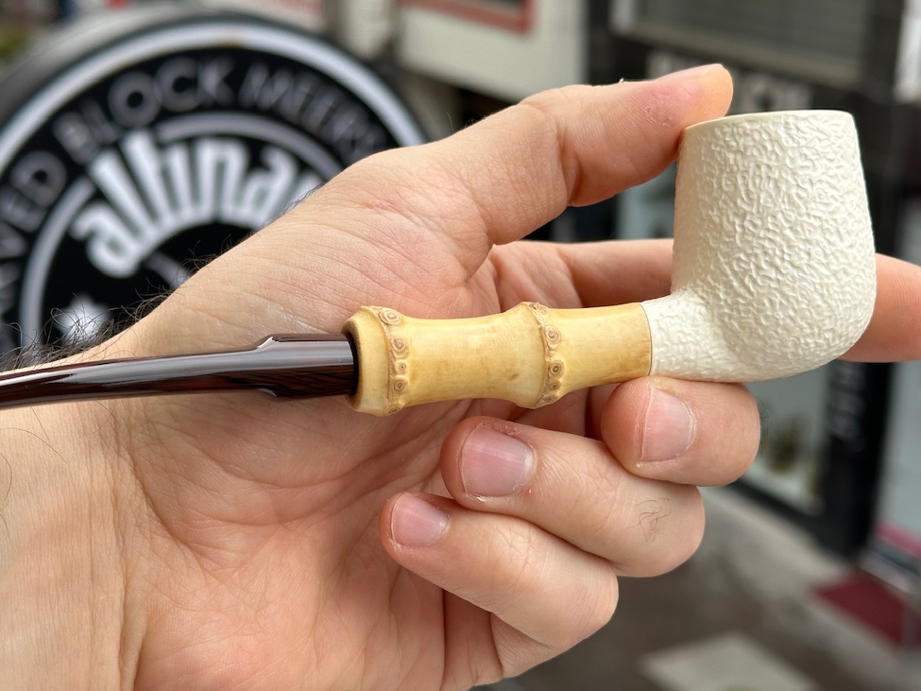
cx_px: 418
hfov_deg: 30.7
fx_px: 1676
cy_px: 307
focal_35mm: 63
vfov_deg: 23.3
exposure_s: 1/496
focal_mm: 6.86
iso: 64
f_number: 1.78
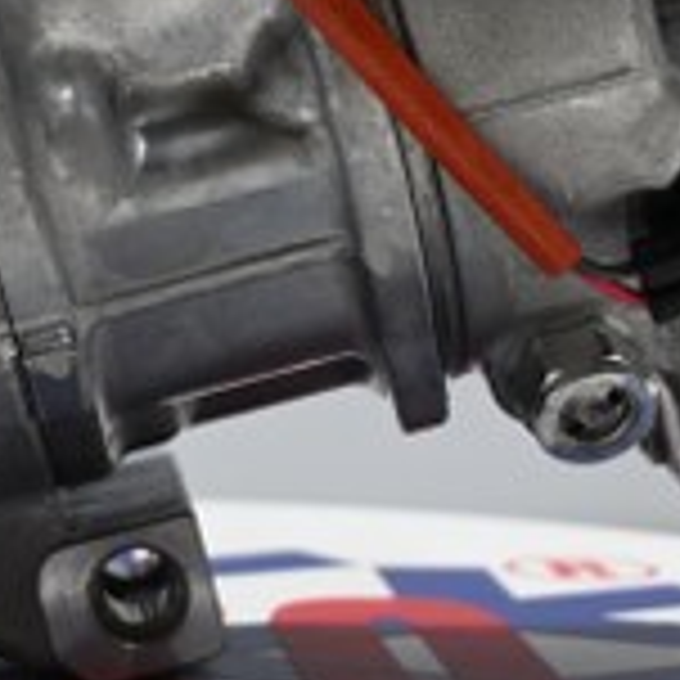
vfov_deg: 11.3
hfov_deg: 11.4
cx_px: -14
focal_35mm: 152
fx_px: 3378
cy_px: -95
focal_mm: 30
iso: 500
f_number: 4.8
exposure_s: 1/50
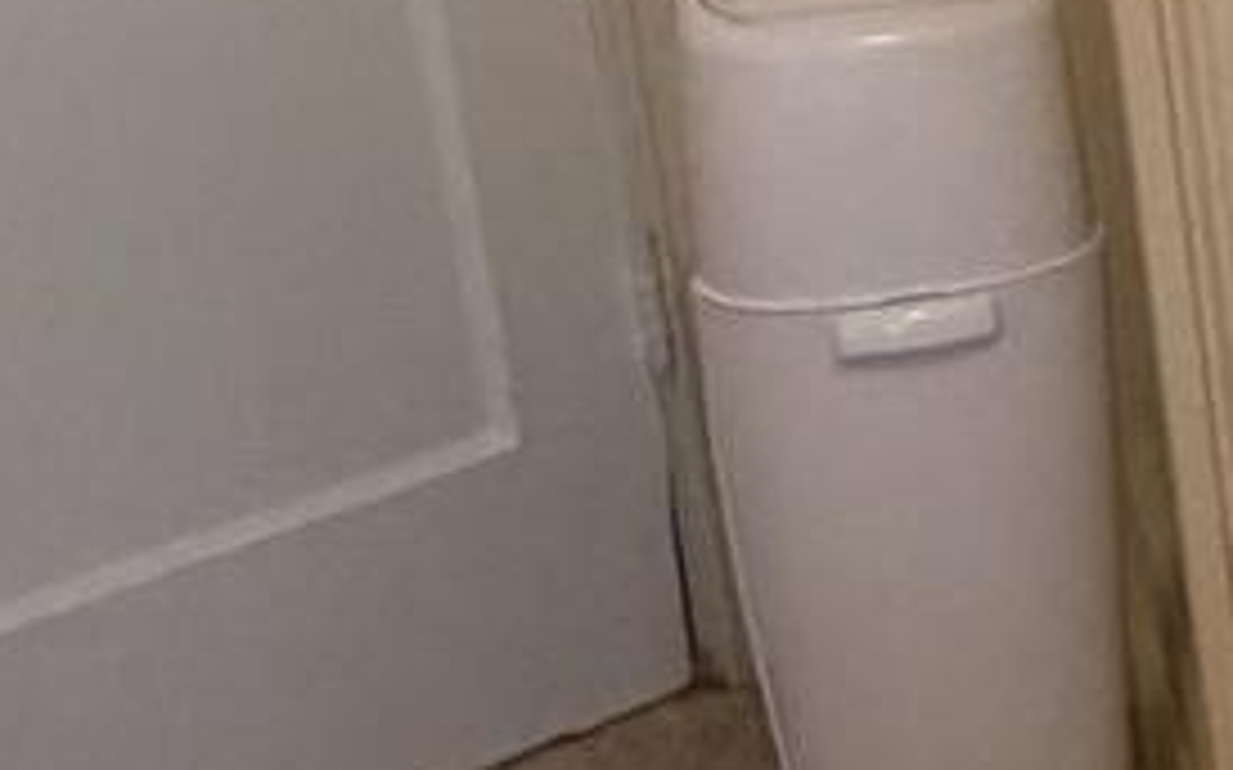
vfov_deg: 11.7
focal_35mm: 111
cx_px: 2646
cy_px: 5
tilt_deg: -16.3
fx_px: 3728
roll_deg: +0.5
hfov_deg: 14.6
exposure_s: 1/60
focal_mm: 2.22
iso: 250
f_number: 2.2
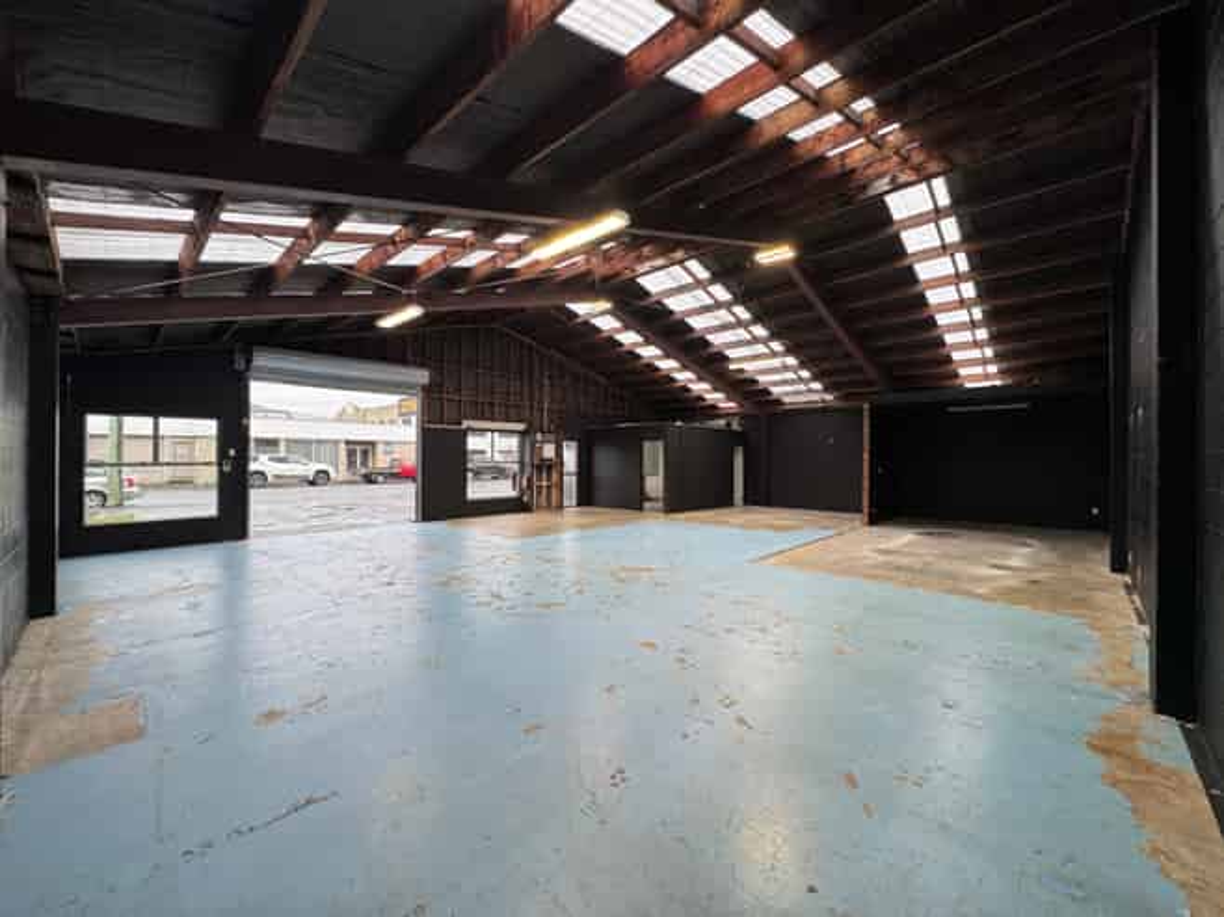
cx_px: 612
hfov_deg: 102.1
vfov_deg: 85.6
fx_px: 495
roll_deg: +0.1
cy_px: 458
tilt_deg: -0.5
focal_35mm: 14
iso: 80
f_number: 2.2
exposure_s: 1/100
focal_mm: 2.22
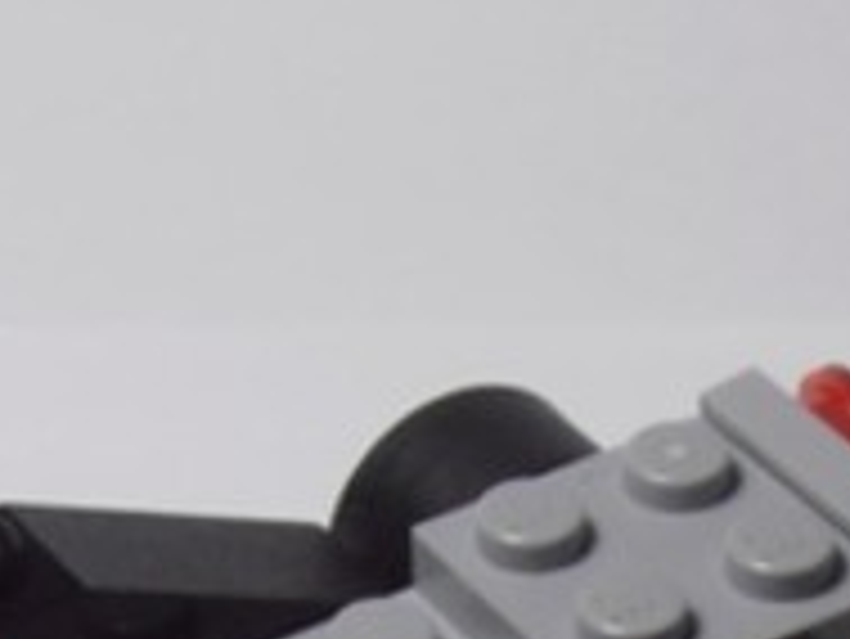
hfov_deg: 11.2
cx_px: 603
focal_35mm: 176
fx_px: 4324
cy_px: 1433
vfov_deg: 7.9
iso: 80
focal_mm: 6.61
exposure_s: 1/50
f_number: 3.9
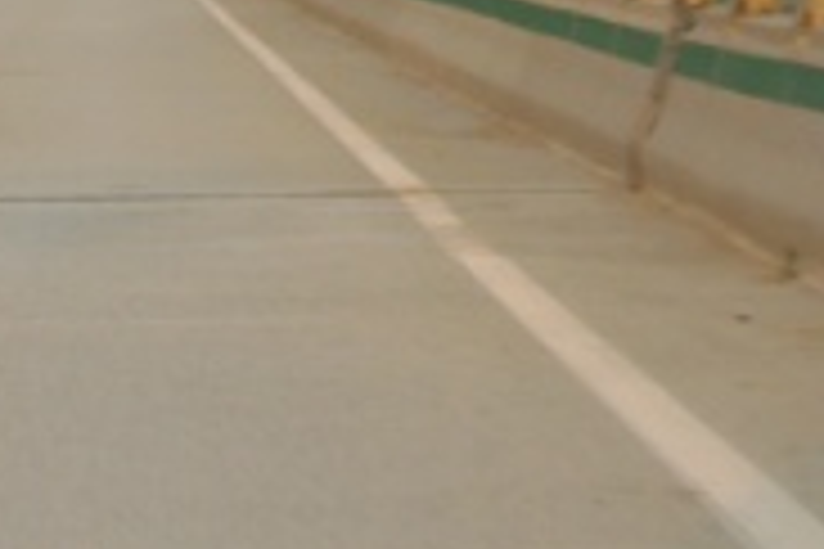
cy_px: -848
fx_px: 4989
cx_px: 234
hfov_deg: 9.4
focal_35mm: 218
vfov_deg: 6.0
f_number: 6.7
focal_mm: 28.13
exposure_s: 1/125
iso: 400
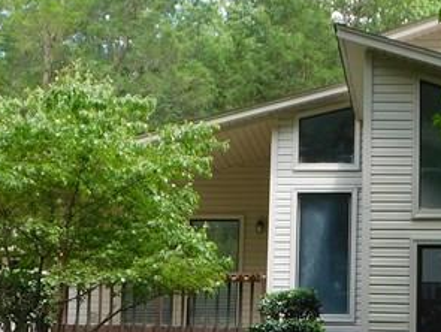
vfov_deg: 14.2
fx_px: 1327
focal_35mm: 104
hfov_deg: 18.9
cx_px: 266
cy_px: 275
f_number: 3.2
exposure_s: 1/200
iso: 125
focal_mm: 5.3
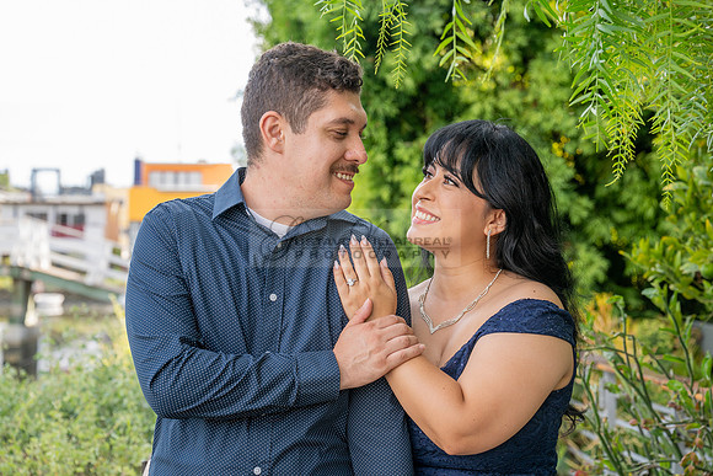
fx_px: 1228
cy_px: 238
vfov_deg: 21.9
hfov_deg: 32.4
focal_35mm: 62
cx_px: 356
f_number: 5
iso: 200
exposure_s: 1/200
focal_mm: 62
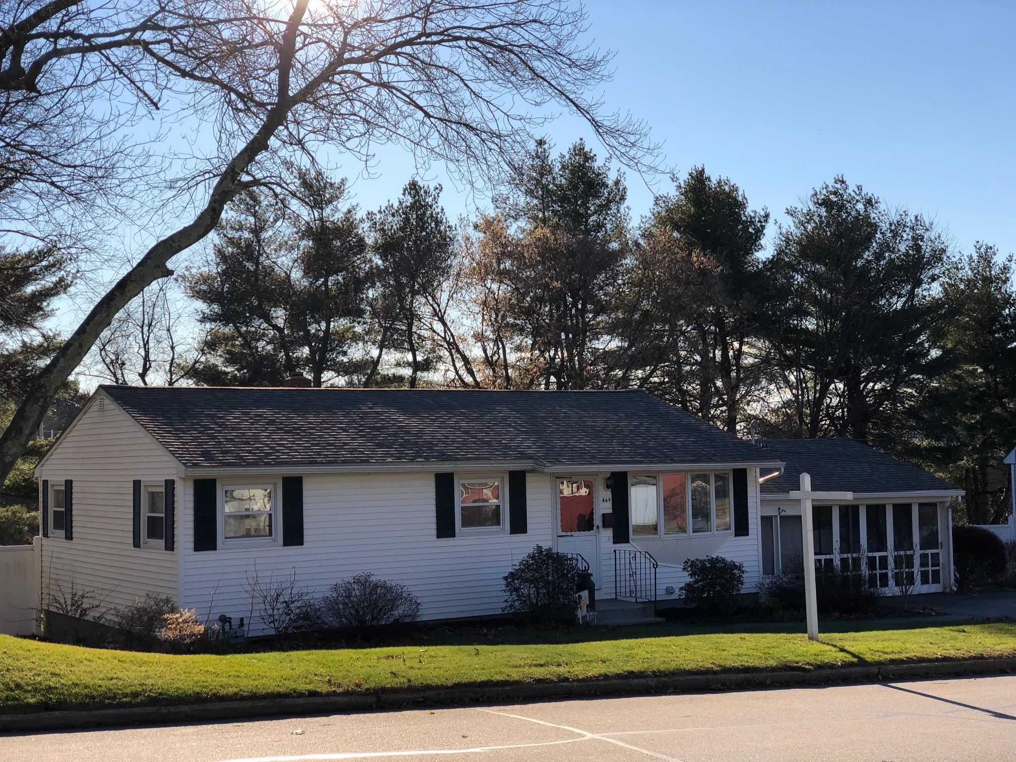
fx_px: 1526
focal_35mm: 52
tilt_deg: +2.4
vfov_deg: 28.0
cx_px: 508
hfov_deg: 36.8
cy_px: 381
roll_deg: +1.4
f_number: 2.4
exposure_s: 1/1021
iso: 16
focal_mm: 6
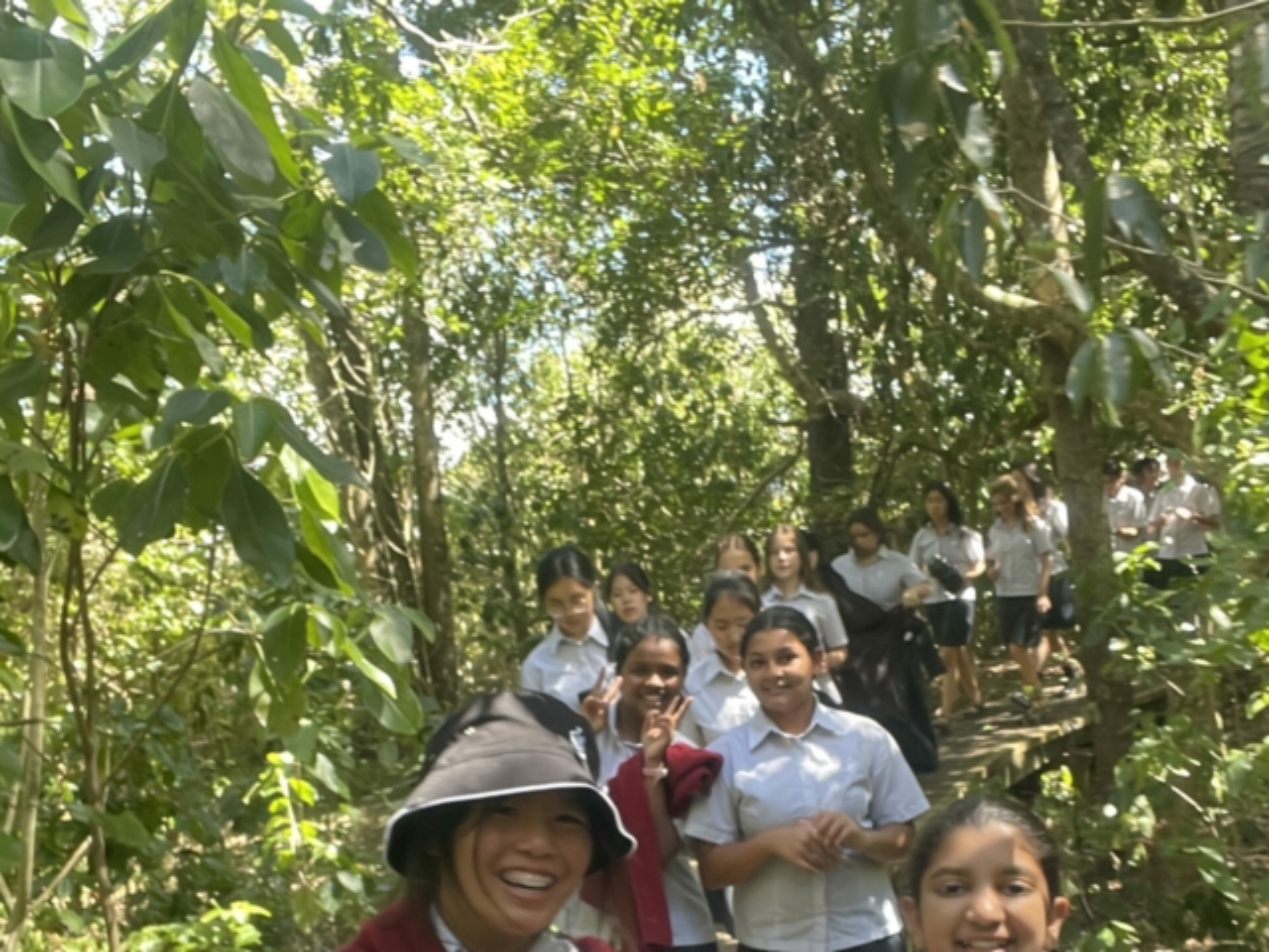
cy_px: 476
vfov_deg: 46.8
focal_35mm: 30
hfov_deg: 60.0
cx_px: 634
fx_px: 1100
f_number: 2.2
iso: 100
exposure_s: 1/83
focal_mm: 2.71
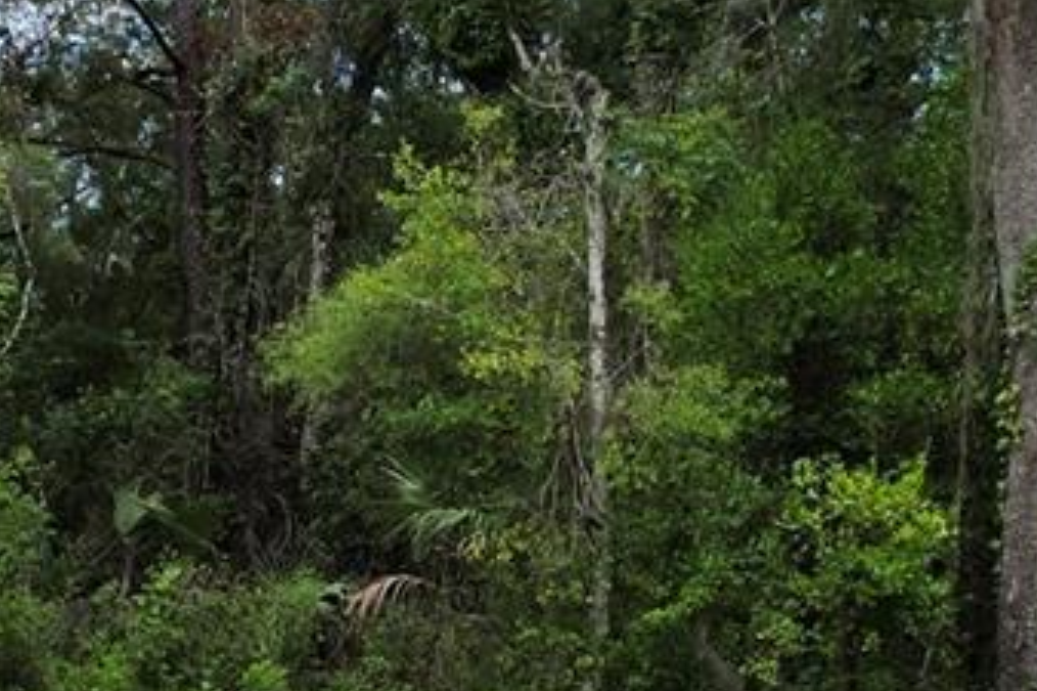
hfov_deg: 40.6
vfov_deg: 27.8
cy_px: 485
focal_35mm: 48
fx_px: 1382
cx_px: 341
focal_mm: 2.2
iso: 40
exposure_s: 1/1641
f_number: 1.9
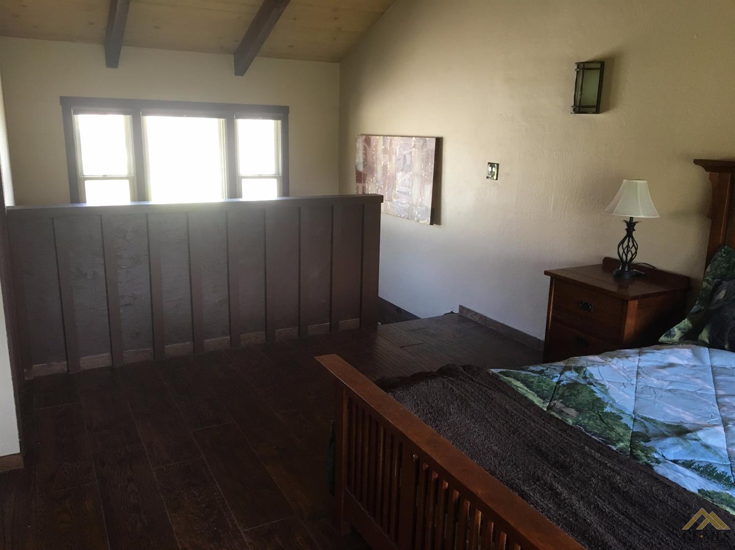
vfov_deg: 48.2
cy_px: 275
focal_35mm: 29
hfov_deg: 61.7
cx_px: 368
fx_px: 616
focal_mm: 4.15
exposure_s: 1/30
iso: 40
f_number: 2.2
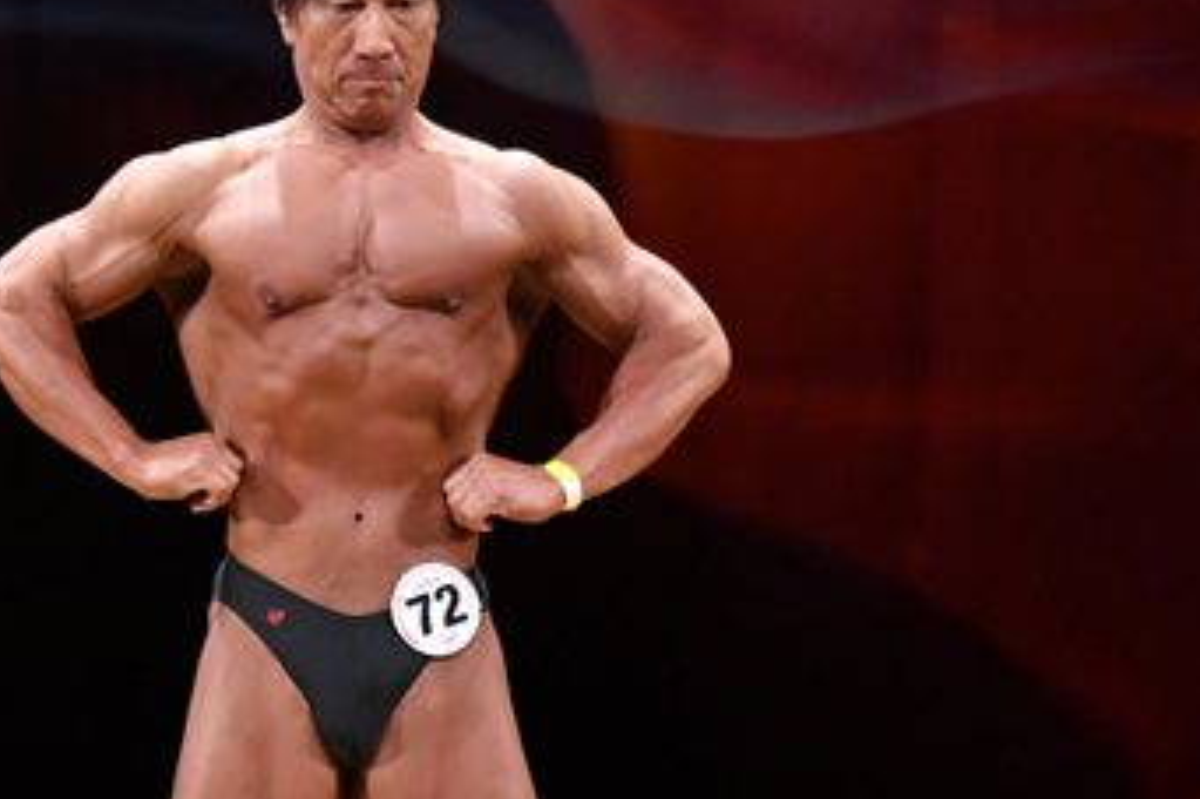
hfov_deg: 3.8
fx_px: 18157
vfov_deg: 2.5
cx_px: 223
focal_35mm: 545
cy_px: 665
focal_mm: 160
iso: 4000
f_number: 5.6
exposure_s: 1/400
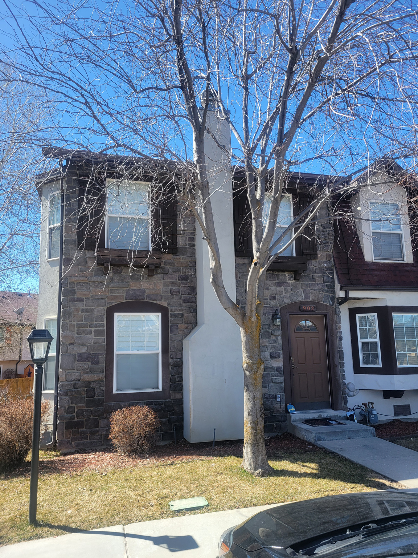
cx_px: 209
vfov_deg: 67.3
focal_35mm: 26
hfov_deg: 53.1
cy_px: 279
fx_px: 419
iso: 40
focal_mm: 5.4
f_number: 1.8
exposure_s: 1/1000
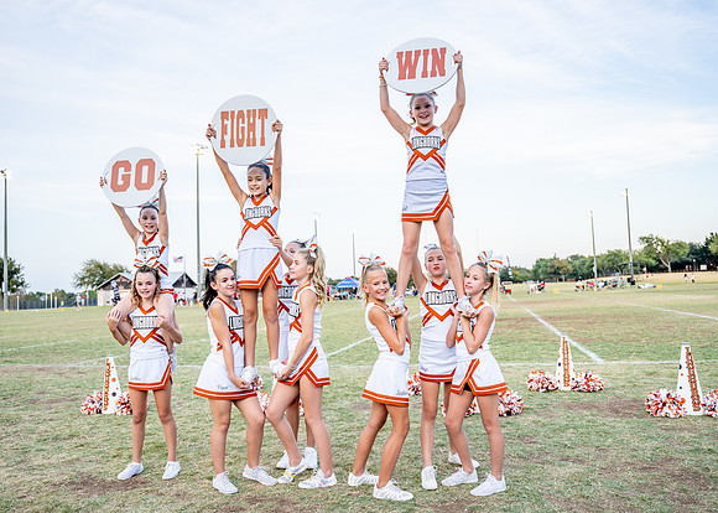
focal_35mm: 29
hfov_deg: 62.5
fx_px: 591
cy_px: 258
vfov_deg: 46.9
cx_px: 334
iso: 250
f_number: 2.8
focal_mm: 25.8
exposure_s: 1/640
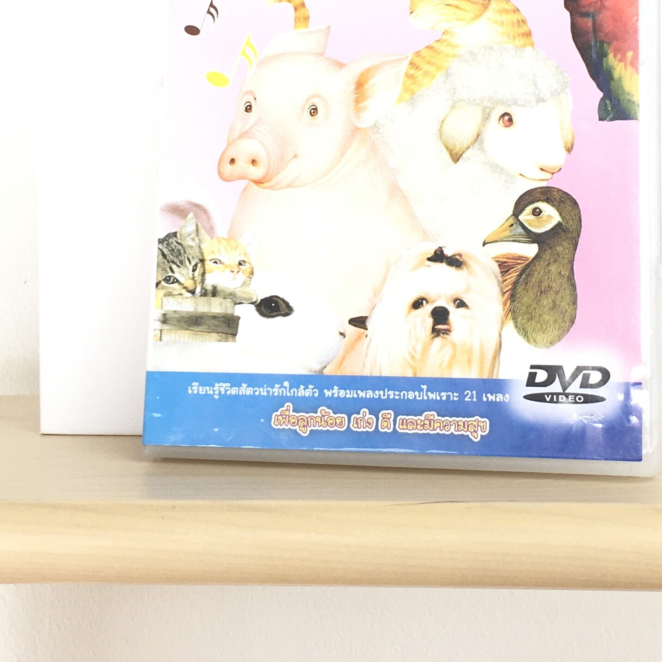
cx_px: 381
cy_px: 93
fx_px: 1558
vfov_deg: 23.5
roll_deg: +1.2
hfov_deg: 24.0
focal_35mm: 72
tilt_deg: +4.4
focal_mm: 4.15
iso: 25
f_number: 2.2
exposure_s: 1/115
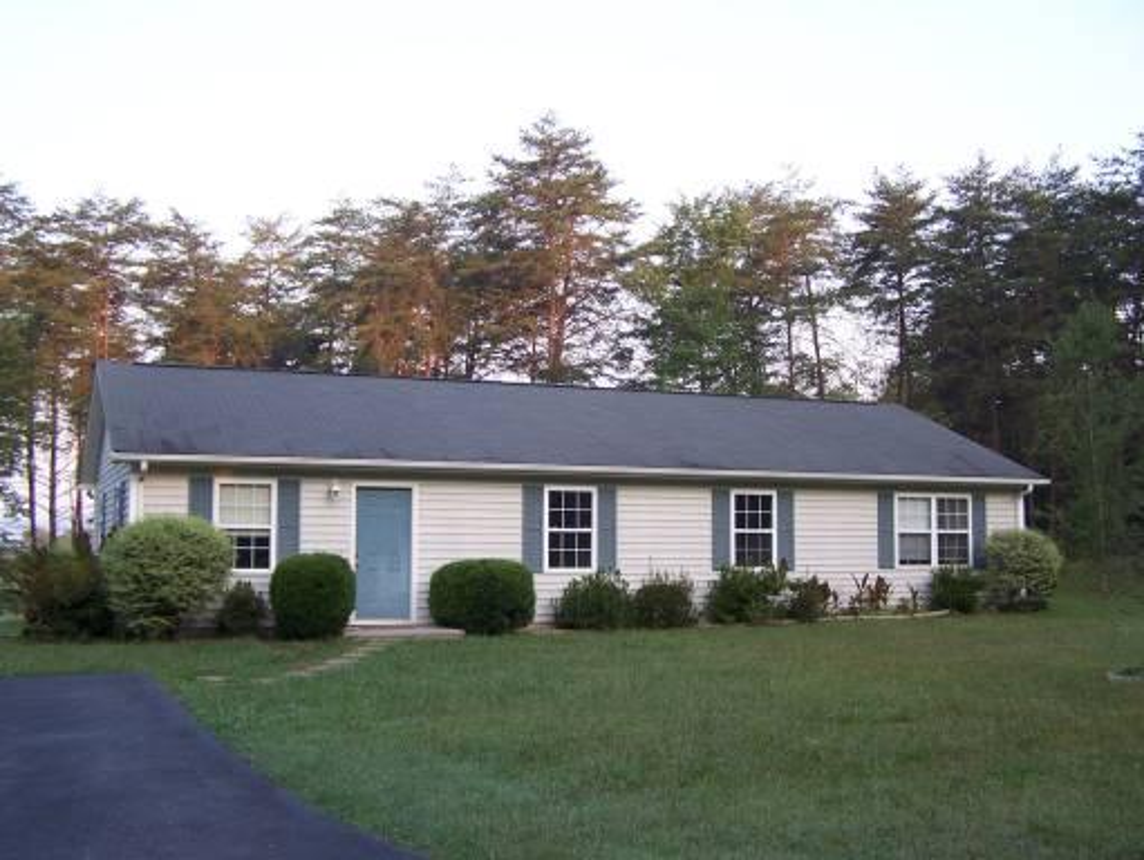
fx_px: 1257
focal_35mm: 38
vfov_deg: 37.8
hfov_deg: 48.9
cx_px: 572
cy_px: 430
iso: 80
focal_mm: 6.3
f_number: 2.8
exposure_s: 1/125
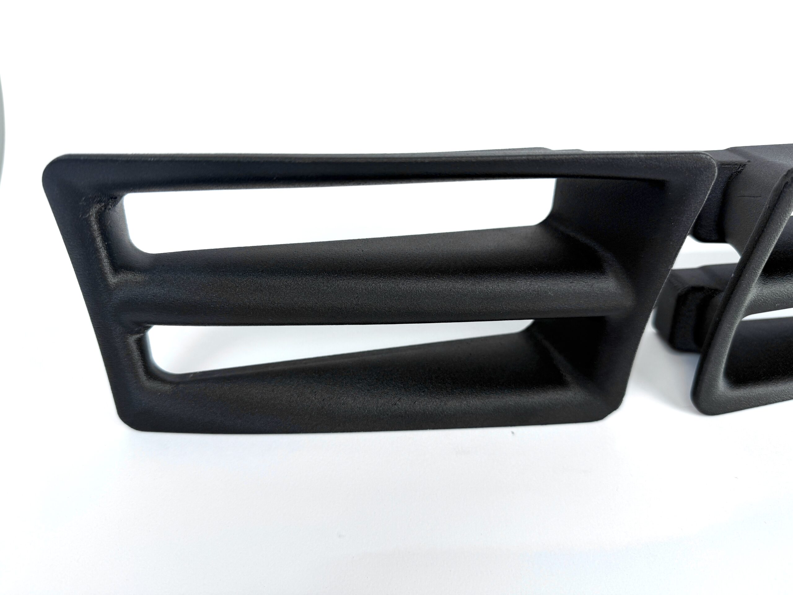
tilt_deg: -42.3
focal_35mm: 24
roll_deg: -1.3
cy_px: 298
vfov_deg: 56.8
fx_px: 550
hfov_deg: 71.6
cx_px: 396
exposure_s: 1/166
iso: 64
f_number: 1.78
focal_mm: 6.76
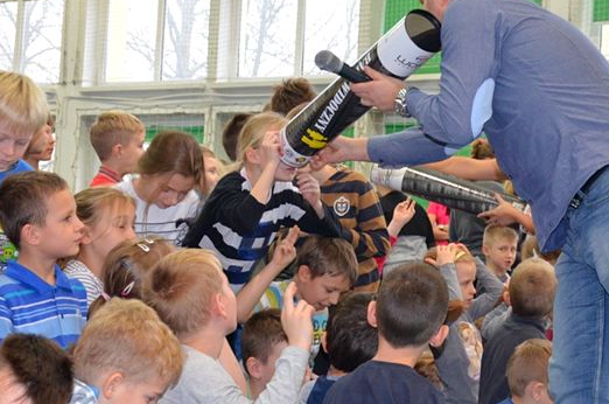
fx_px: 1401
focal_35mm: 83
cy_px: 144
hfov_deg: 24.5
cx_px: 272
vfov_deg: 16.4
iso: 1600
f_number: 4.2
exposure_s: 1/60
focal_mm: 34
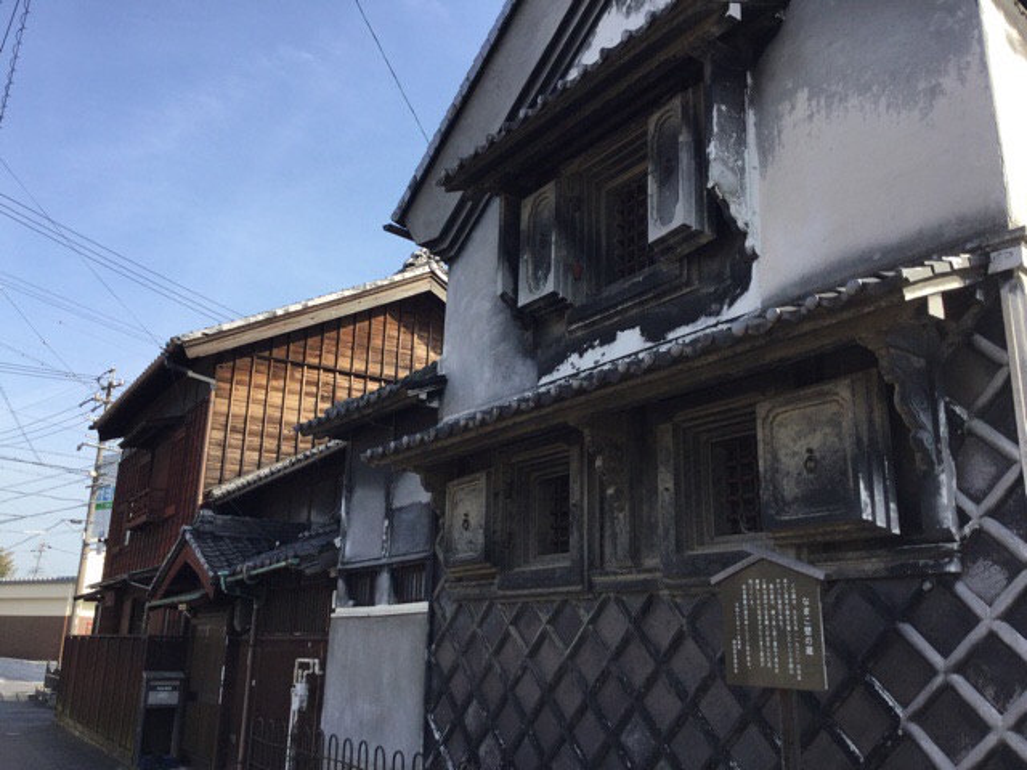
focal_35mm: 31
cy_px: 385
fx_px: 920
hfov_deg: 58.4
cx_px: 514
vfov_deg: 45.4
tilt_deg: +15.9
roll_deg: -4.1
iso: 25
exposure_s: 1/679
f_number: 2.4
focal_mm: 3.3
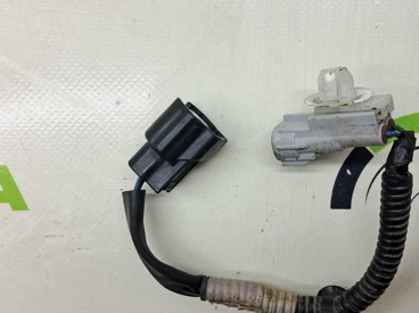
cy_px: 164
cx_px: 224
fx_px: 568
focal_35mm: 47
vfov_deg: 30.8
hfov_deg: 40.5
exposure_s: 1/50
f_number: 1.8
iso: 50
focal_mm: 4
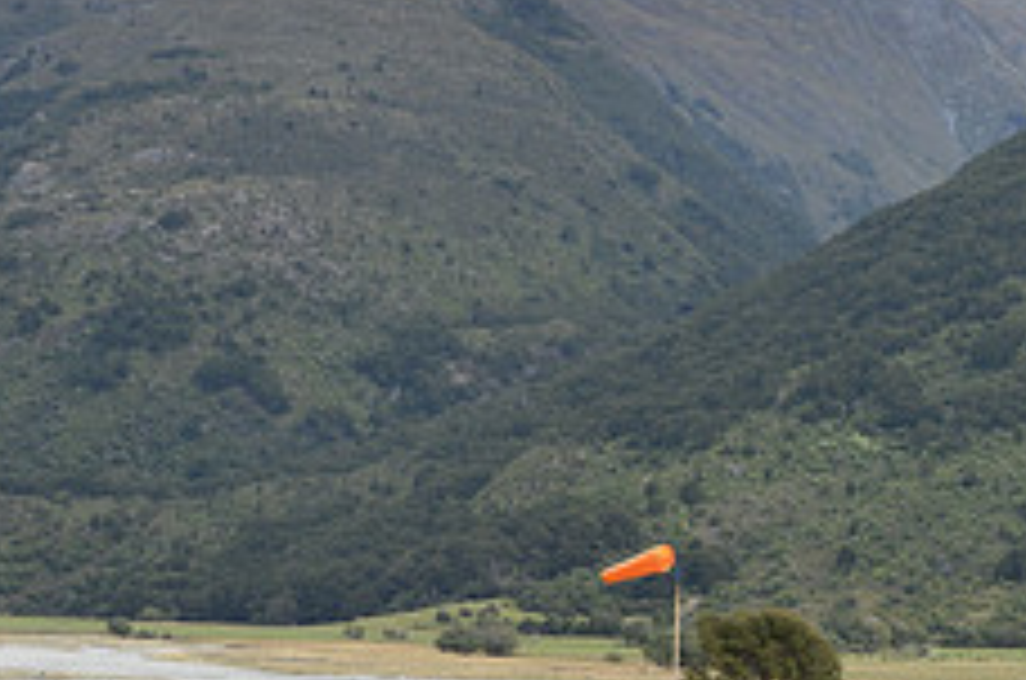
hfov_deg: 16.4
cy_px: 477
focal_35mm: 122
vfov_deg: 11.2
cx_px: 1062
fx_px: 3470
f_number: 8
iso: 100
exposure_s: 1/250
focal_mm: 32
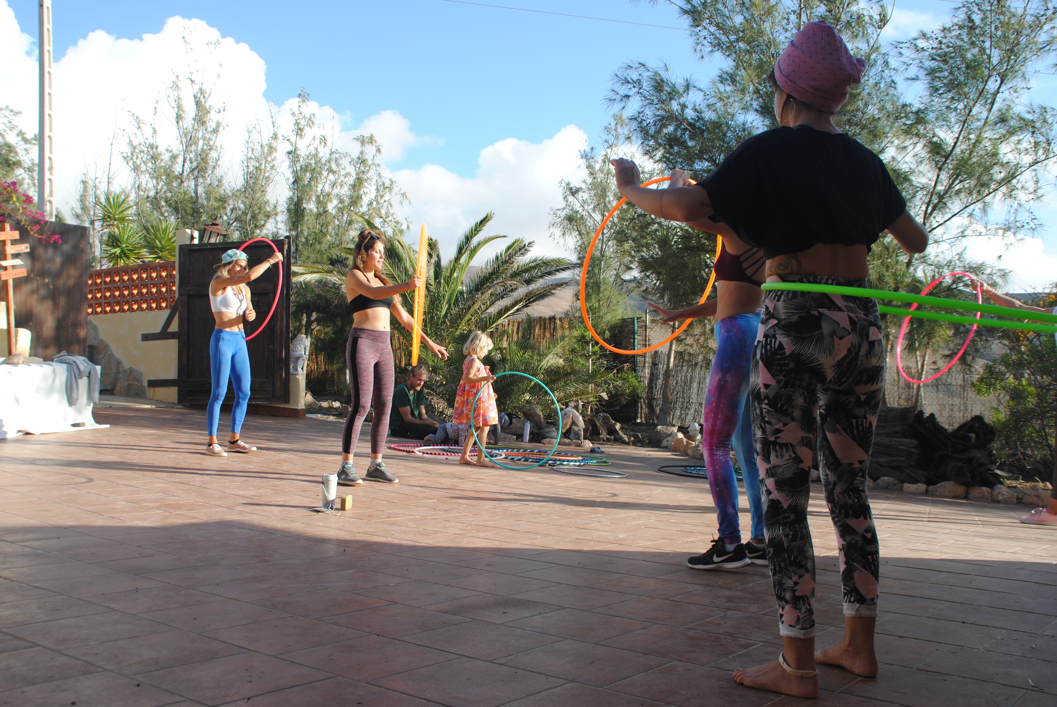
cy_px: 354
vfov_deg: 40.1
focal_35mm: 33
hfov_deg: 57.2
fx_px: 970
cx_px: 528
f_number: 7.1
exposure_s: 1/200
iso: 100
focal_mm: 22
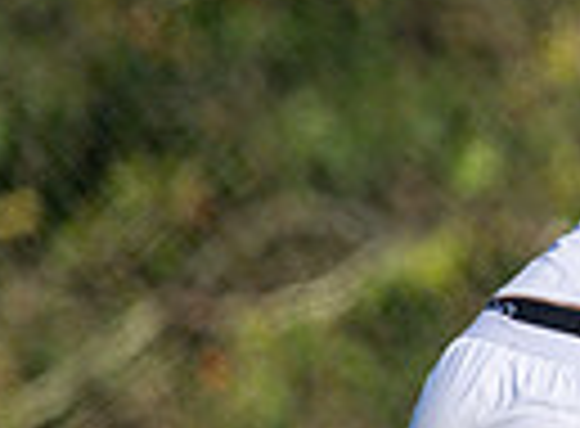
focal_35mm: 2241
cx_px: 1368
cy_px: 60
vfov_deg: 0.7
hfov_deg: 0.9
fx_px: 37305
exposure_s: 1/1600
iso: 160
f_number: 4.5
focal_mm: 400
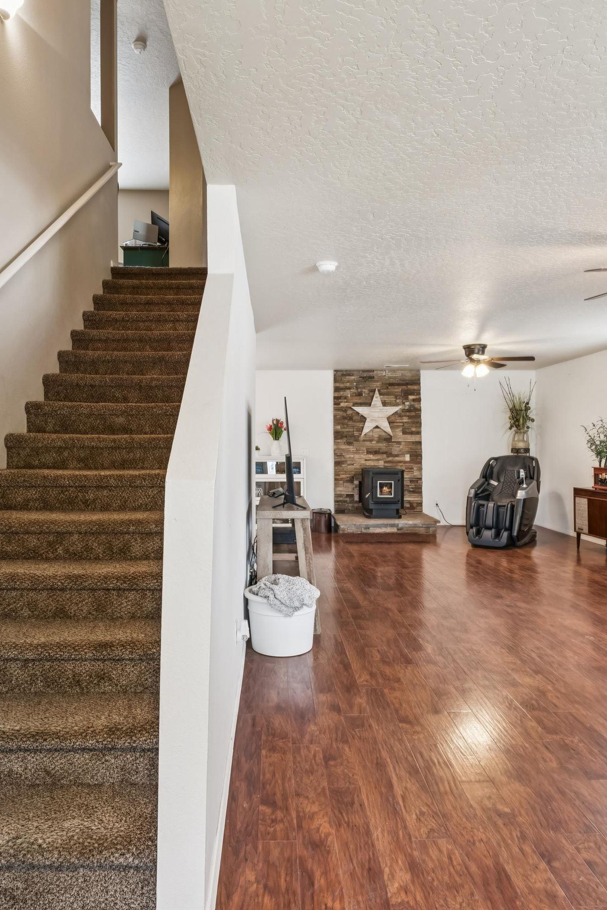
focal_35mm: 24
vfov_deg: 73.9
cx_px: 282
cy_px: 445
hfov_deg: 53.3
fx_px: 605
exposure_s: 1/2.5
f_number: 13
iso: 400
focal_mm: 15.6
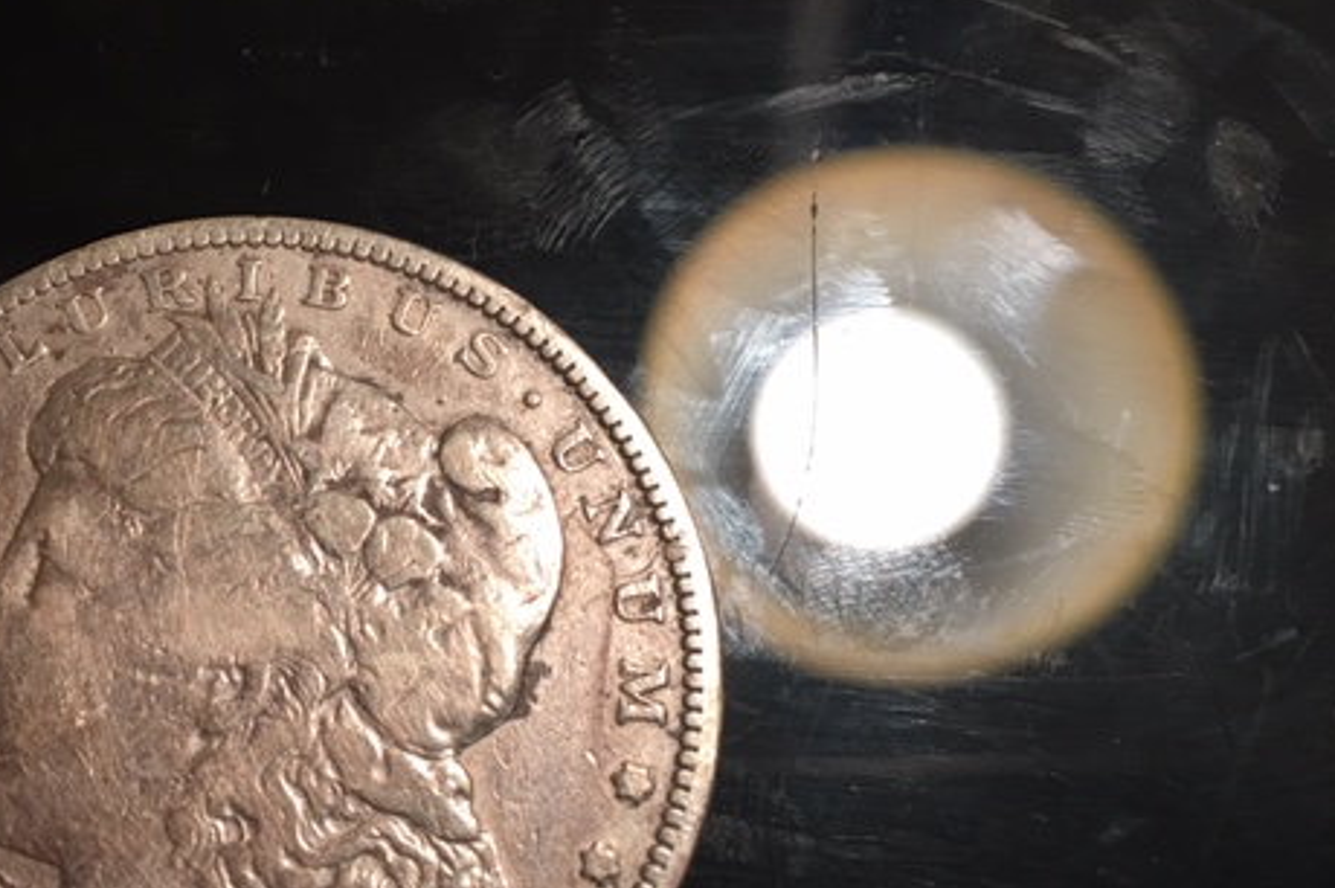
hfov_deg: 45.6
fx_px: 1556
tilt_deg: -75.0
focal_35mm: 42
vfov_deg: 31.8
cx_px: 424
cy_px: 517
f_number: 2.2
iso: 32
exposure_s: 1/15
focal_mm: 4.15
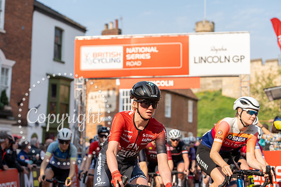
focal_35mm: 70
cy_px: 94
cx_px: 140
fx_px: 546
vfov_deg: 19.5
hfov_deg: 28.8
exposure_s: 1/1000
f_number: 4
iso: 200
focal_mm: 70
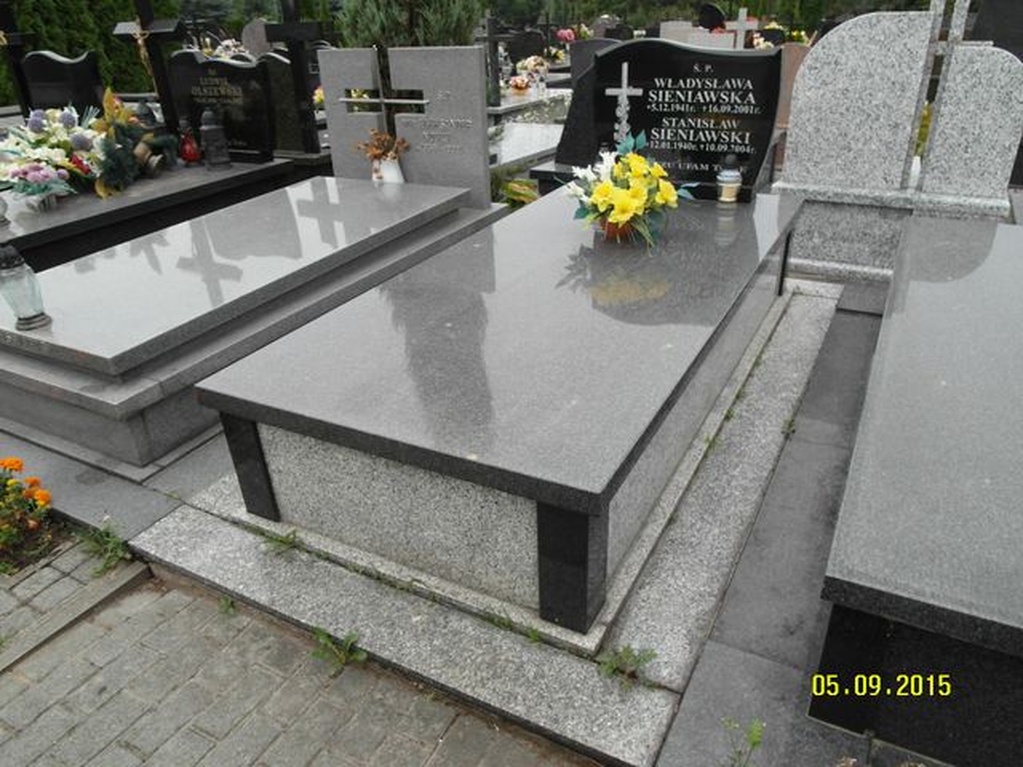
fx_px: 709
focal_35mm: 24
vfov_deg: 56.8
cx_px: 512
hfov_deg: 71.6
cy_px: 384
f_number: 3.4
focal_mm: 5.2
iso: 80
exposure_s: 1/90
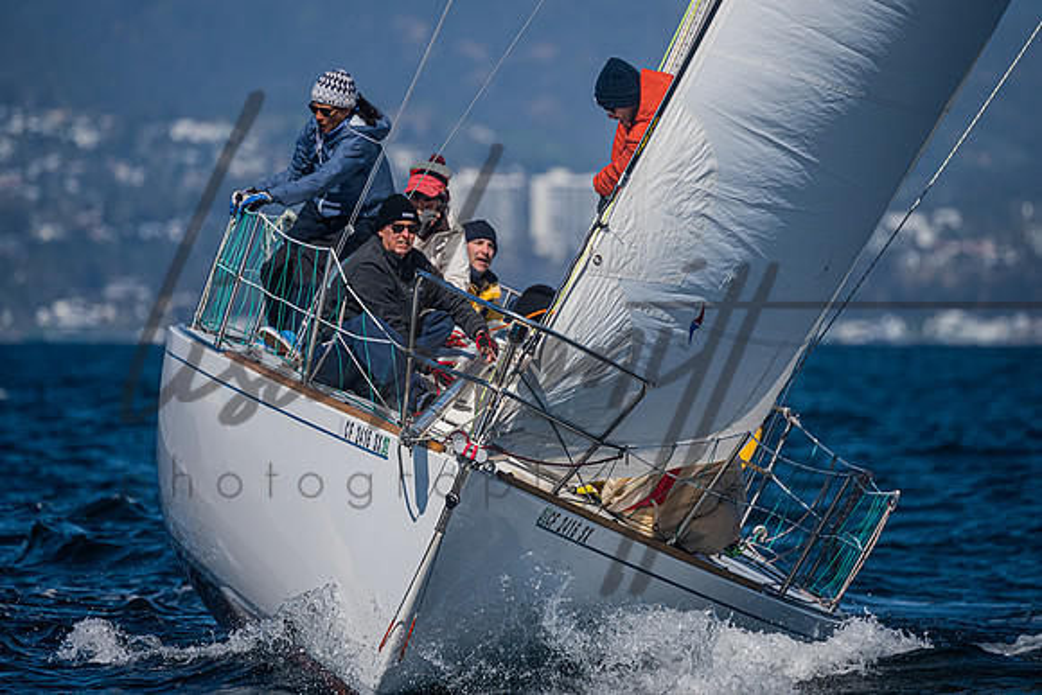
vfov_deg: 2.8
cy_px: 306
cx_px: 529
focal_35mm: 494
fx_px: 14307
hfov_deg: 4.2
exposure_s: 1/8000
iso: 400
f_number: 5.6
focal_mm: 400
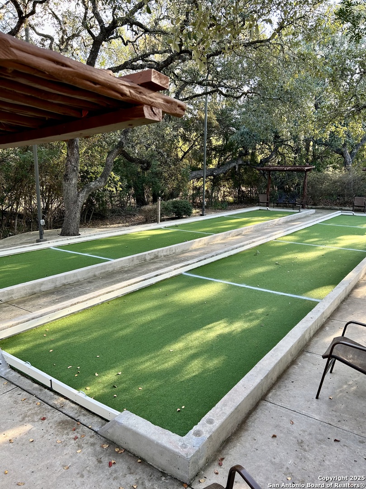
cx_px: 183
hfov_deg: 53.1
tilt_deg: -11.2
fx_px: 367
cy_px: 244
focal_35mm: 26
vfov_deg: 67.3
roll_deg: -0.3
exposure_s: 1/121
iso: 40
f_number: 1.5
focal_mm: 5.7
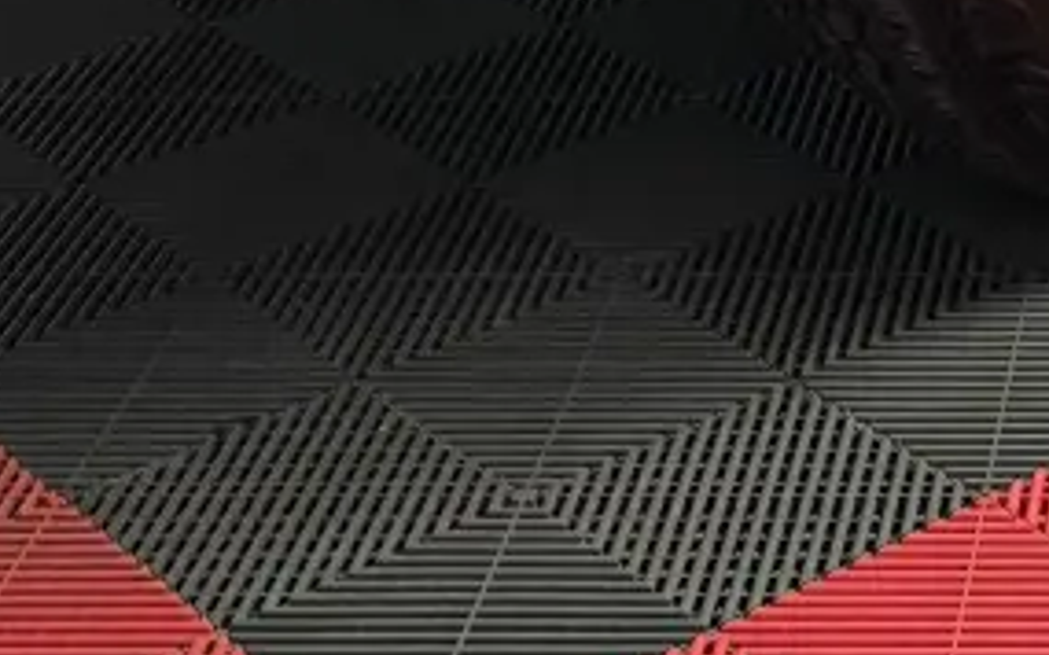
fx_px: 3516
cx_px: 1413
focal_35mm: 123
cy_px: -1189
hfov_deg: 16.0
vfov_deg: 9.0
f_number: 1.7
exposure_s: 1/100
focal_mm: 6.3
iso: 100
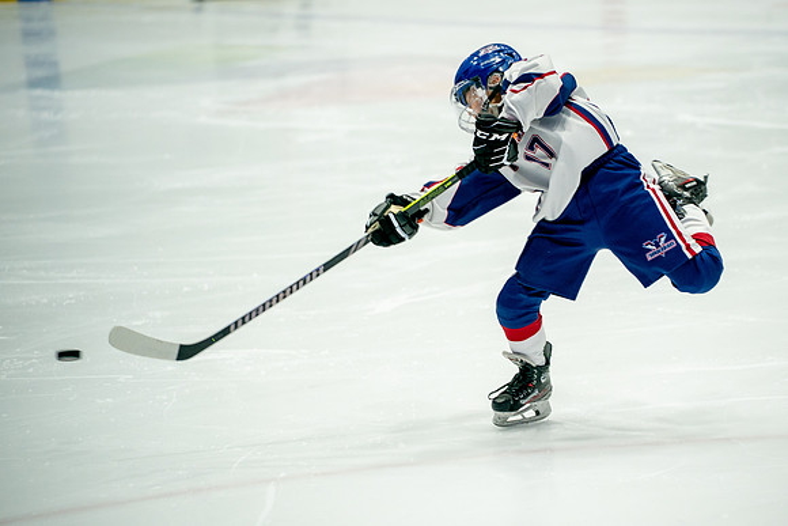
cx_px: 484
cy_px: 293
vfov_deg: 7.2
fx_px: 4192
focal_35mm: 191
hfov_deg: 10.7
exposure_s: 1/800
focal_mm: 150
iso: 1600
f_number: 2.8
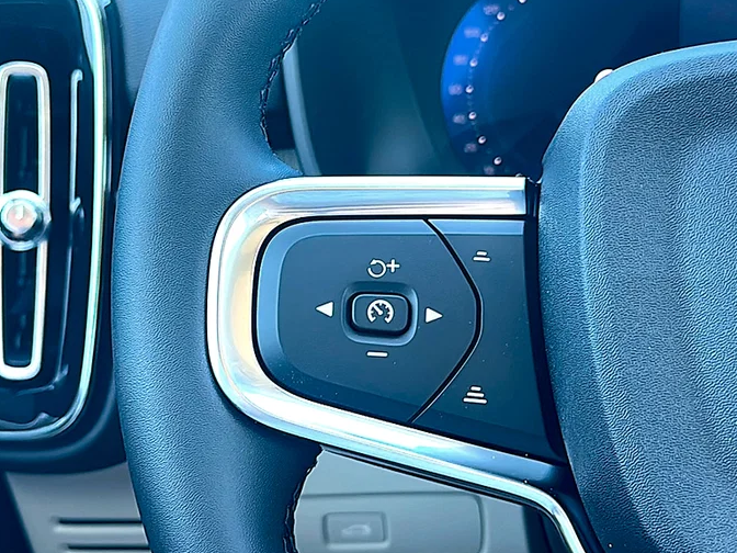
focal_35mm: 50
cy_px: 274
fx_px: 1065
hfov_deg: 38.2
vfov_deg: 29.1
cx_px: 354
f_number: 1.78
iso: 80
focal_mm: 6.86
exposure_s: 1/90
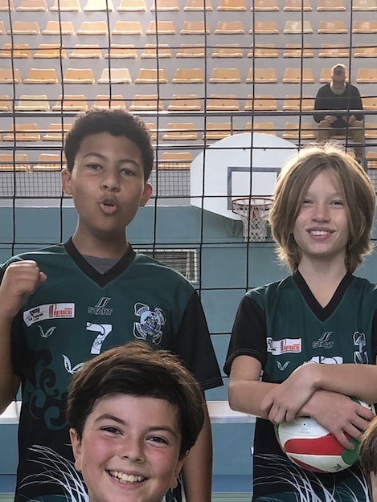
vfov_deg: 20.7
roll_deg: +0.3
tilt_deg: -11.7
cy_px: 652
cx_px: 312
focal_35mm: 86
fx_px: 1248
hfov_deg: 17.0
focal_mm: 3.99
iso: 40
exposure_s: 1/76
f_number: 1.8
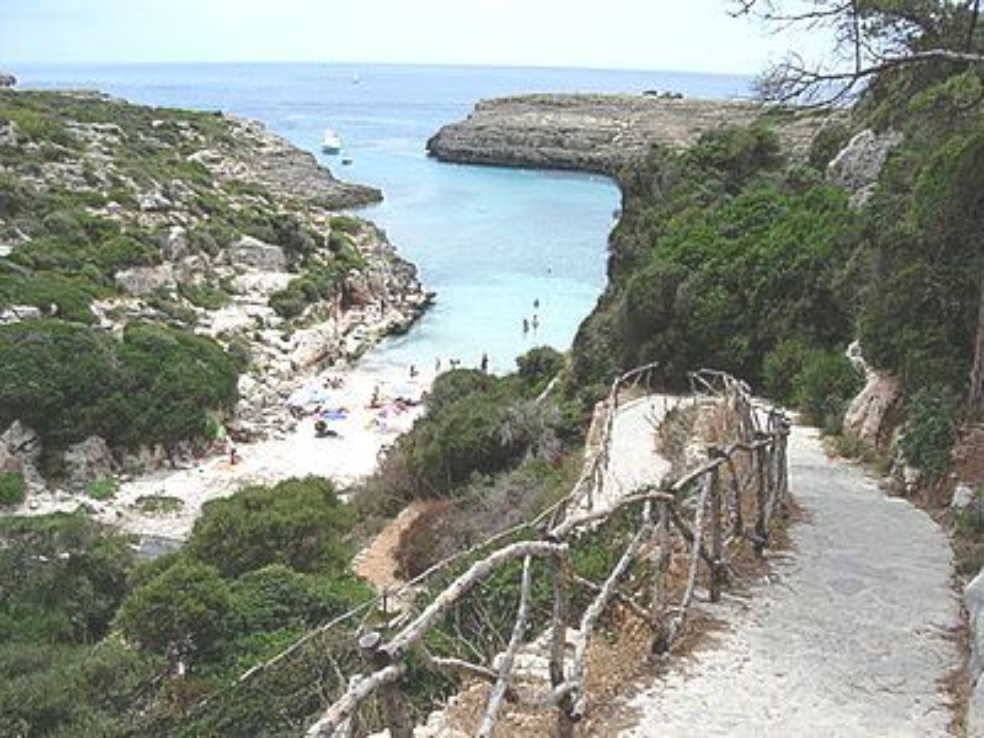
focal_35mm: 38
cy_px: 369
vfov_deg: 37.7
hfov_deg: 49.0
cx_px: 492
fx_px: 1080
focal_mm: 7.8
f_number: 4.8
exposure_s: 1/703
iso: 64
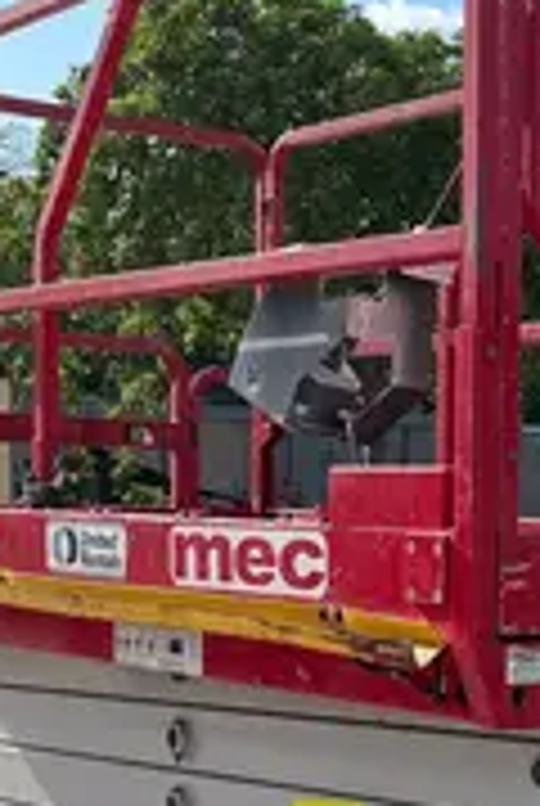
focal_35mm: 83
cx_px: 531
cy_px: 687
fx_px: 1860
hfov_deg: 16.2
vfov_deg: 23.9
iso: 50
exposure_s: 1/2062
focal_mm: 5.1
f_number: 1.6
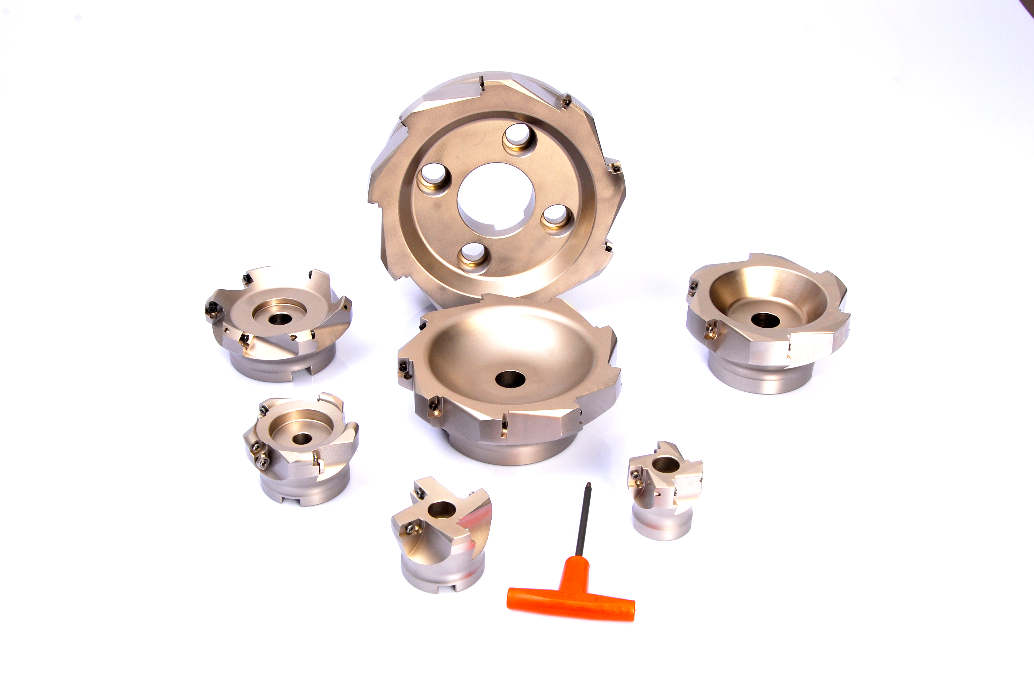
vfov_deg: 25.8
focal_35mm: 52
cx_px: 517
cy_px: 346
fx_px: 1510
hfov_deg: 37.8
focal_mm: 35
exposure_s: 1/60
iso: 200
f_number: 13
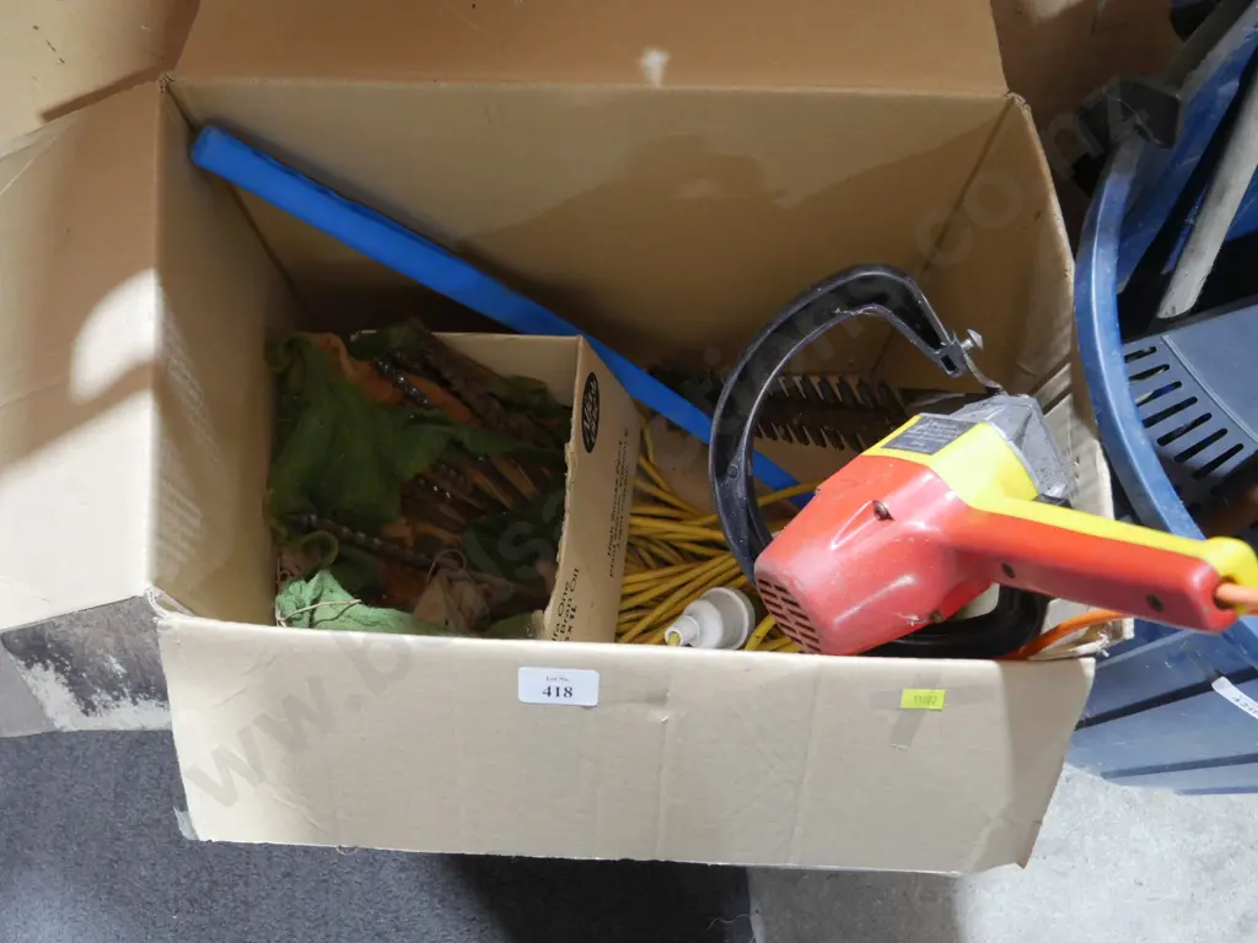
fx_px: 1381
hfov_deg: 49.0
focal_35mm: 38
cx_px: 629
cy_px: 472
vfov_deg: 37.7
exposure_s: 1/60
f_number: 4.1
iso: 1600
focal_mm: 19
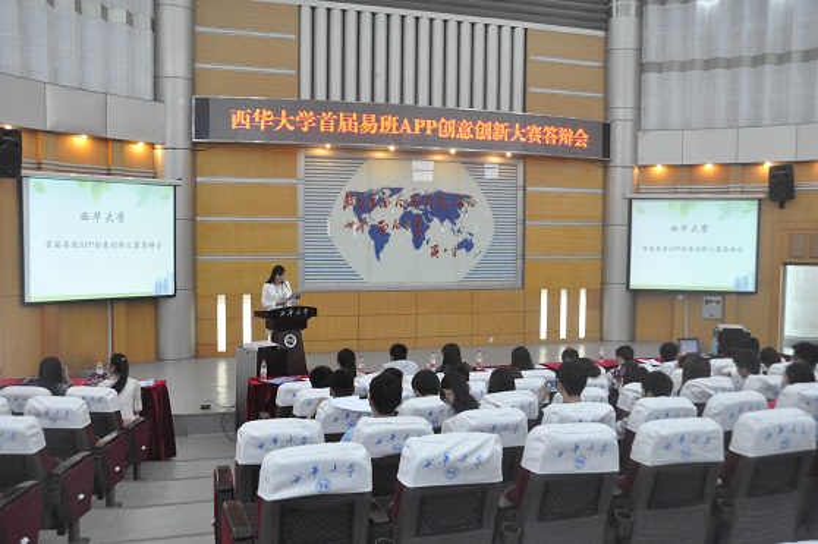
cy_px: 272
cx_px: 409
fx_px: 749
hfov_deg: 57.3
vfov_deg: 39.9
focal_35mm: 33
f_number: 5.6
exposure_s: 1/125
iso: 3200
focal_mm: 22
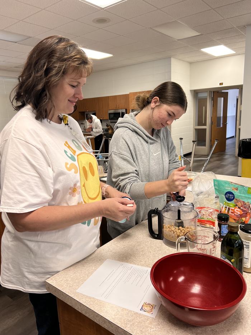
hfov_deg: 53.1
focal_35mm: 26
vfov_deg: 67.3
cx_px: 126
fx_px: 251
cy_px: 168
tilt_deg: -10.8
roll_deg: +3.5
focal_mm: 5.7
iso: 125
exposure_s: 1/120
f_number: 1.5
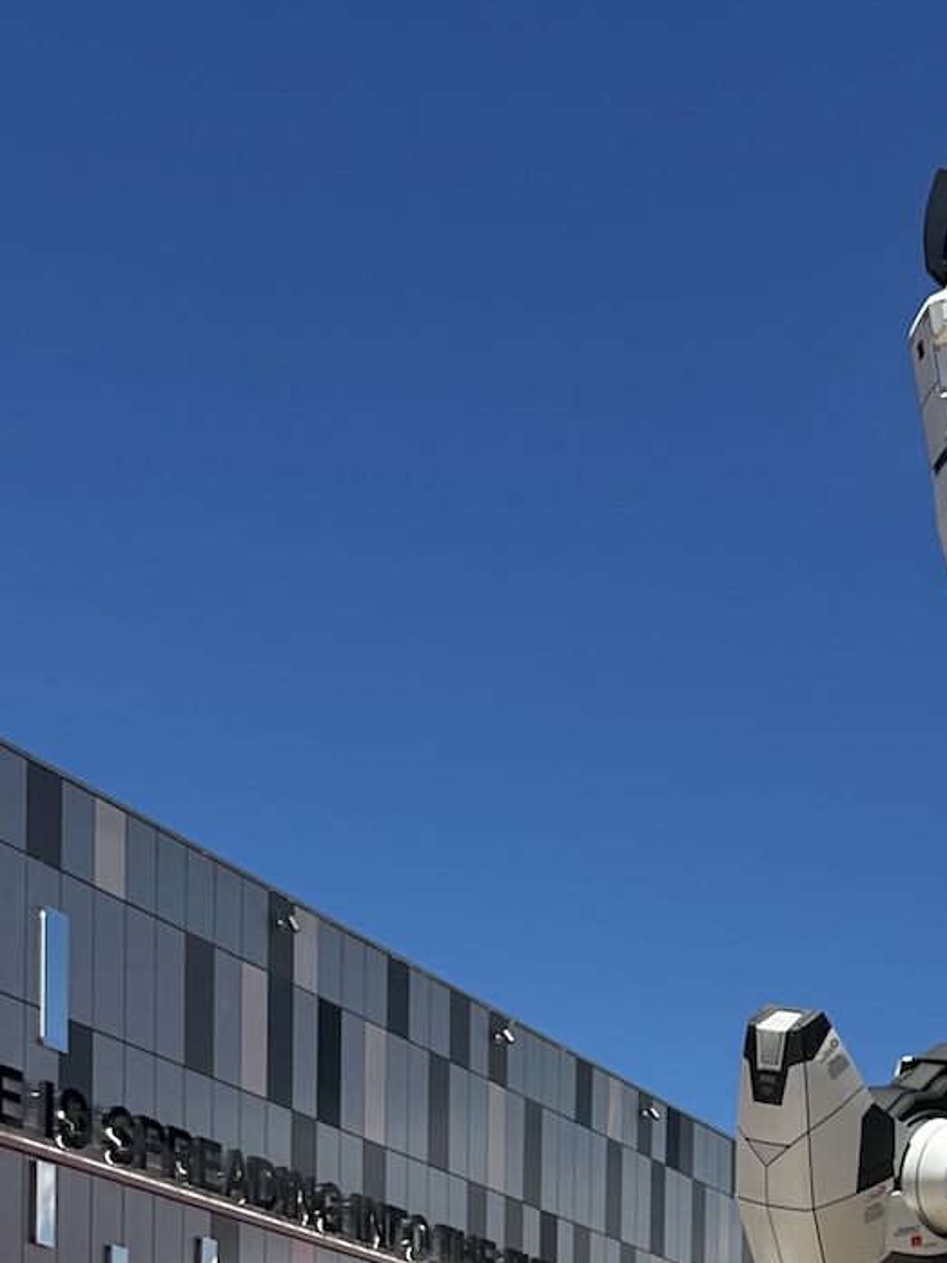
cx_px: 606
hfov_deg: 21.3
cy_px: 1588
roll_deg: -2.2
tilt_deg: +2.5
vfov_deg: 24.9
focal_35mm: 69
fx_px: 2517
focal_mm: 6.86
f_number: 1.78
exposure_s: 1/5525
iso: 80
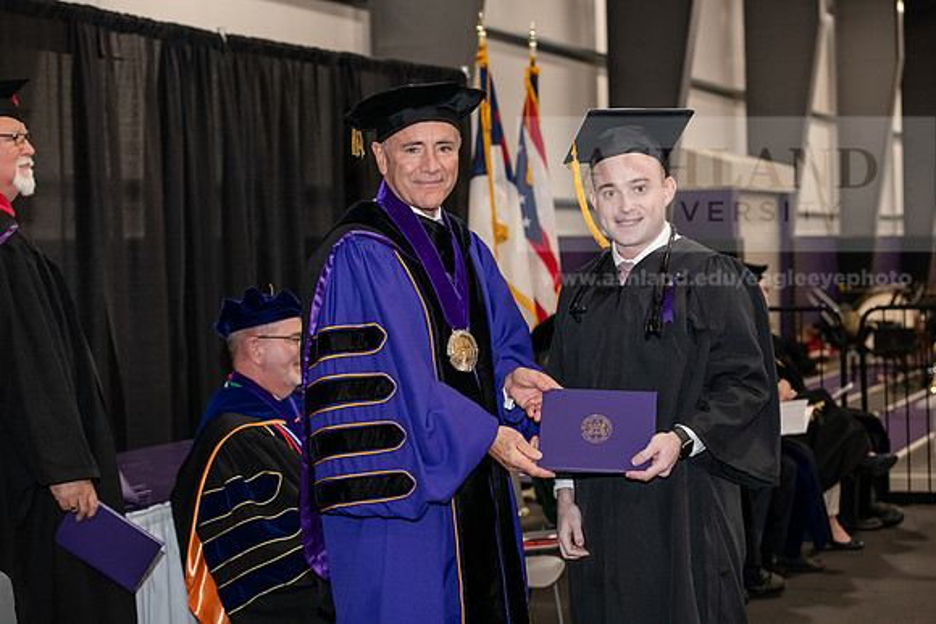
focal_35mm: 70
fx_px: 1820
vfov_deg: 19.5
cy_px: 312
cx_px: 468
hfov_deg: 28.8
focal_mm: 70
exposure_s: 1/200
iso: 2500
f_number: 5
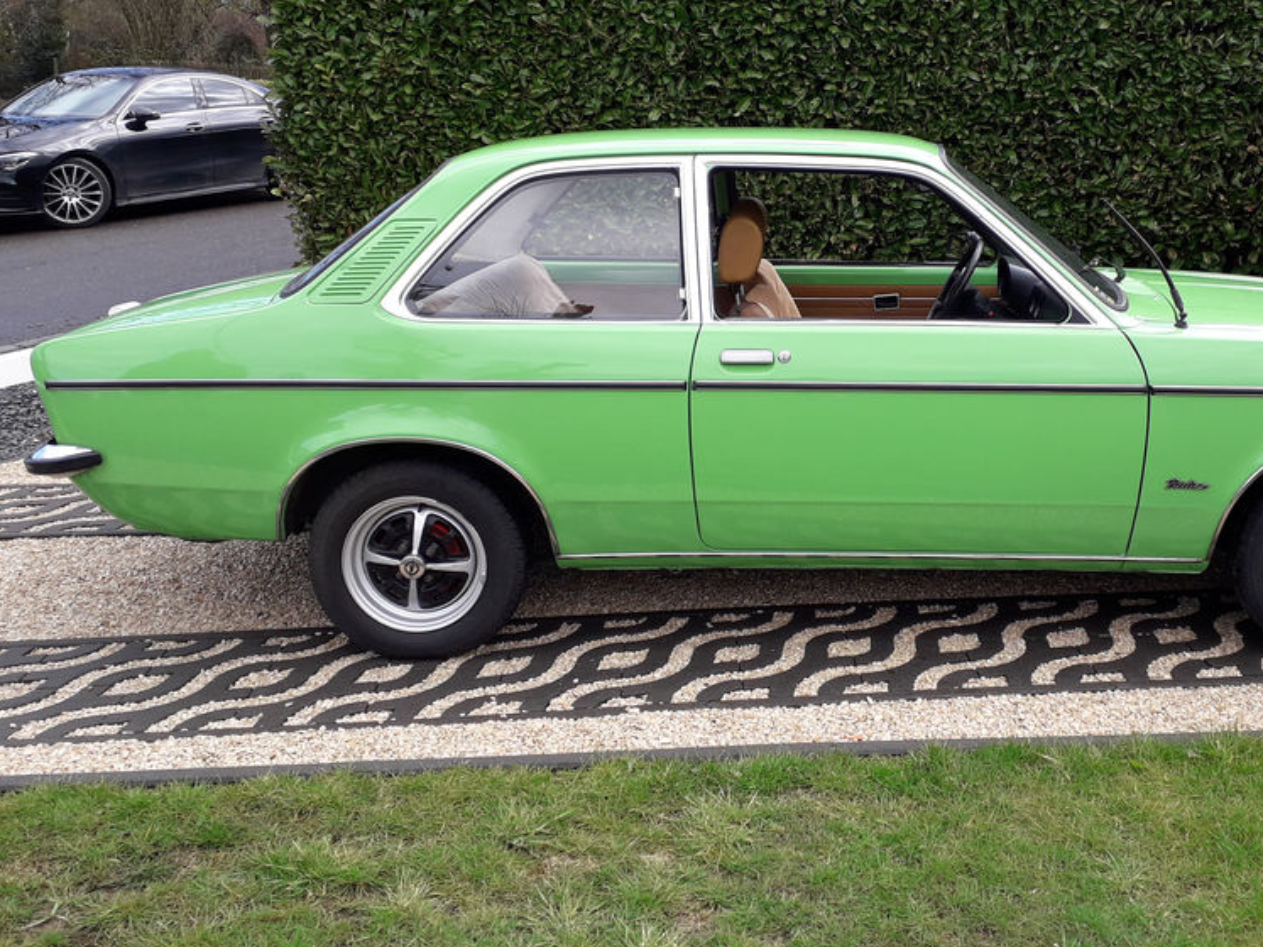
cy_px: 389
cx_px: 815
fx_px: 1350
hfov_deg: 49.5
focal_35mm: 37
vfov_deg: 38.5
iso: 40
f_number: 1.9
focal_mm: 3.6
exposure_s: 1/373
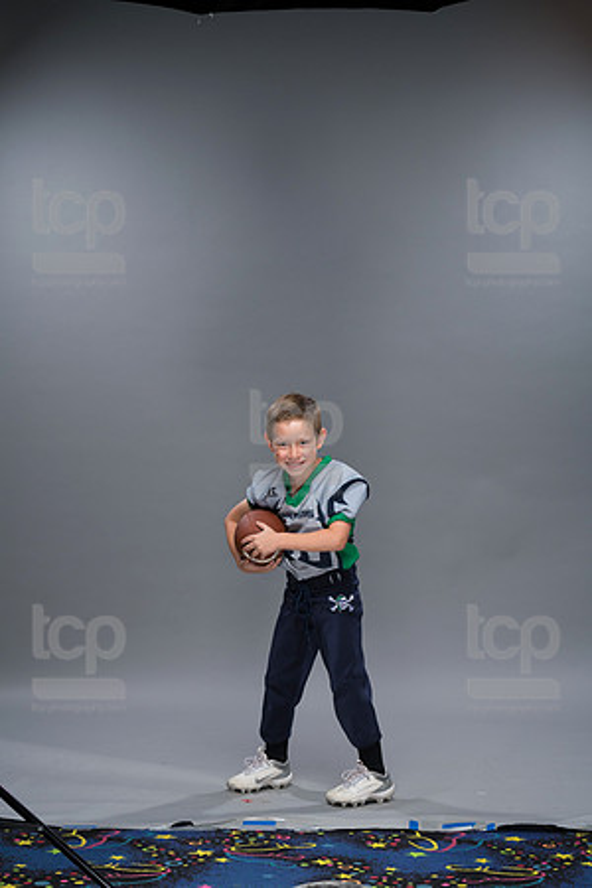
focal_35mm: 80
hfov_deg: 17.1
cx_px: 296
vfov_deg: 25.4
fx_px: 1973
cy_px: 444
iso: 320
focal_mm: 80
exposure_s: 1/250
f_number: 6.3
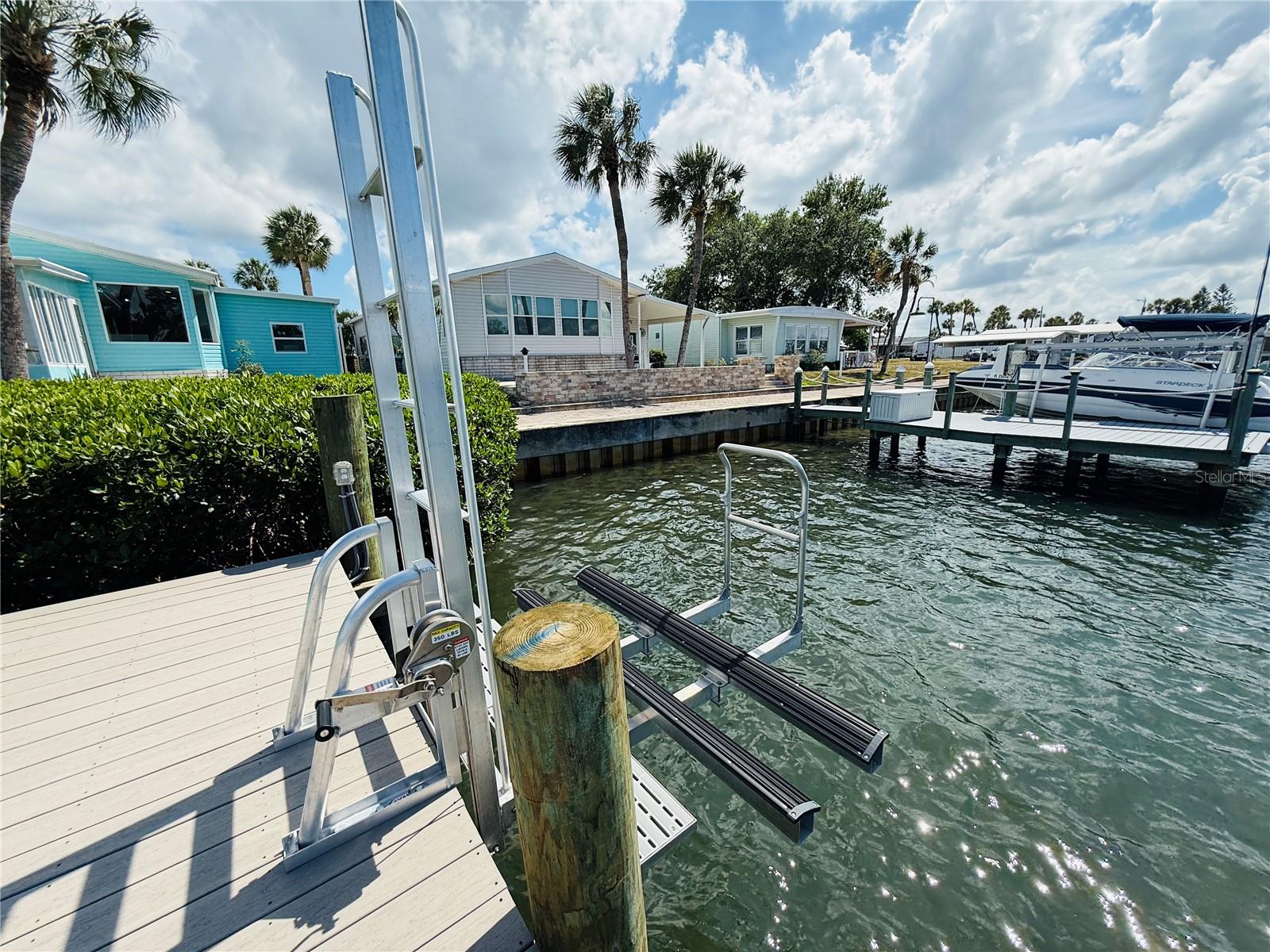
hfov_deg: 102.1
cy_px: 476
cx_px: 635
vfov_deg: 85.7
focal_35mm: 14
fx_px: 514
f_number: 2.2
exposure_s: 1/1656
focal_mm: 2.22
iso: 64
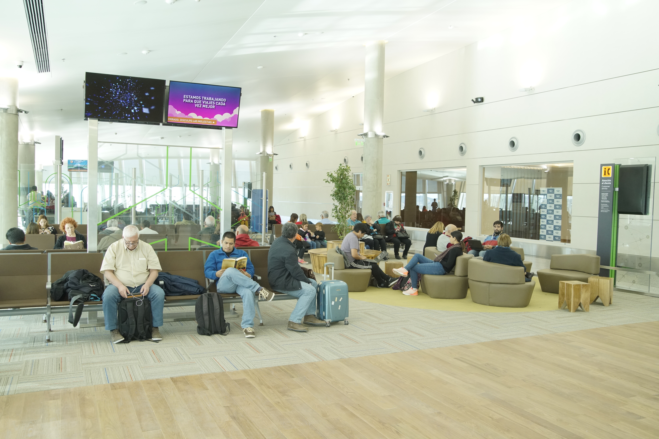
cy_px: 220
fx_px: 549
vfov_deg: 43.6
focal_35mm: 30
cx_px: 330
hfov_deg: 61.9
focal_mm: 30
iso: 2500
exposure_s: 1/100
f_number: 8
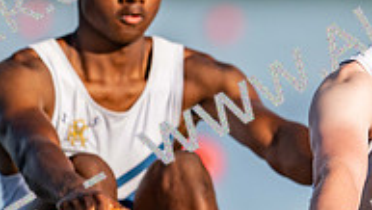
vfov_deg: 1.0
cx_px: 376
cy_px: 171
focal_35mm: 1257
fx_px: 12411
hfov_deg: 1.7
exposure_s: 1/2500
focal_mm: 400
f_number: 4.5
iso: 250
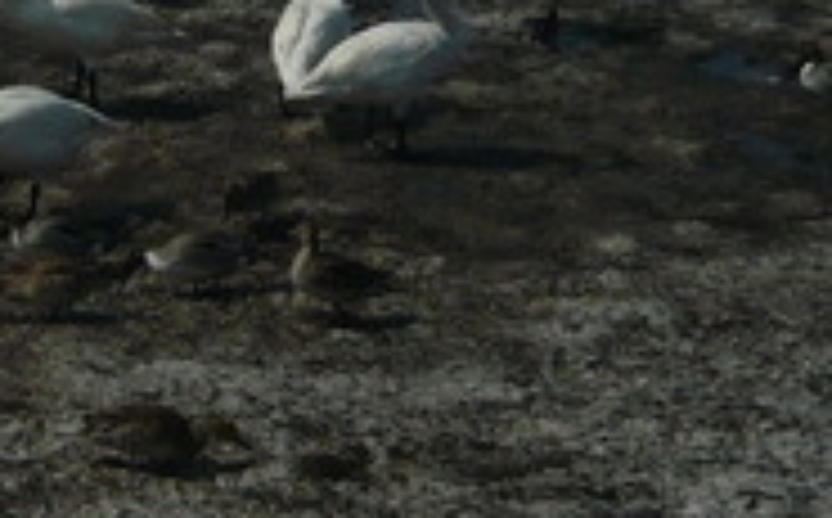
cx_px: -22
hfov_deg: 14.0
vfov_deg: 8.8
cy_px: -92
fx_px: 3328
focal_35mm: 147
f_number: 8
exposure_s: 1/800
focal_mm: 6.3
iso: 100
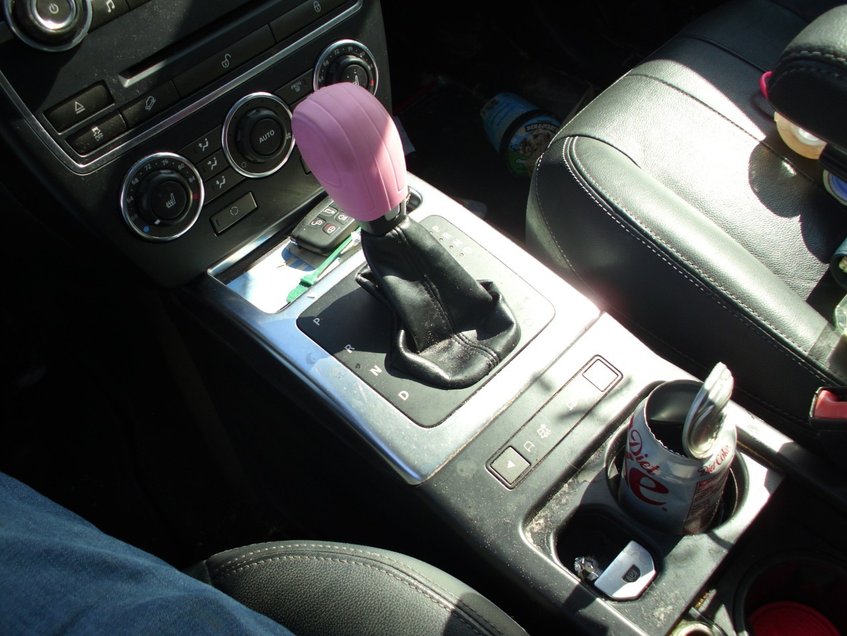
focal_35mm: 38
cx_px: 424
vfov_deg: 37.7
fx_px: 930
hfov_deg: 49.0
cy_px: 318
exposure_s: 1/234
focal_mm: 6.3
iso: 50
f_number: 2.9
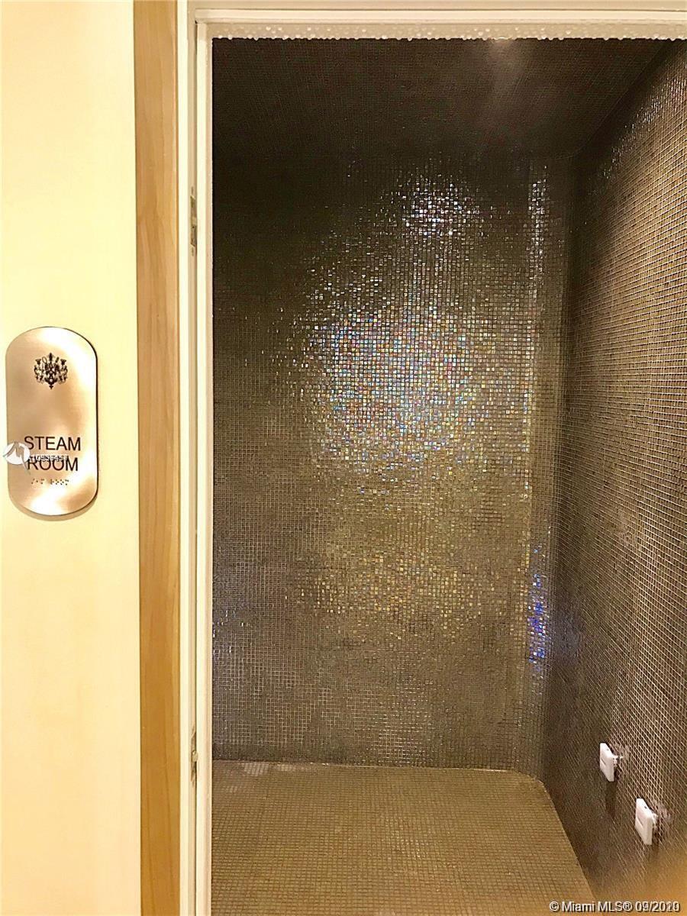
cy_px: 458
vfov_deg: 63.4
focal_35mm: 28
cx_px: 344
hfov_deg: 49.7
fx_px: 741
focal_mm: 3.99
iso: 80
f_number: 1.8
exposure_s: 1/15
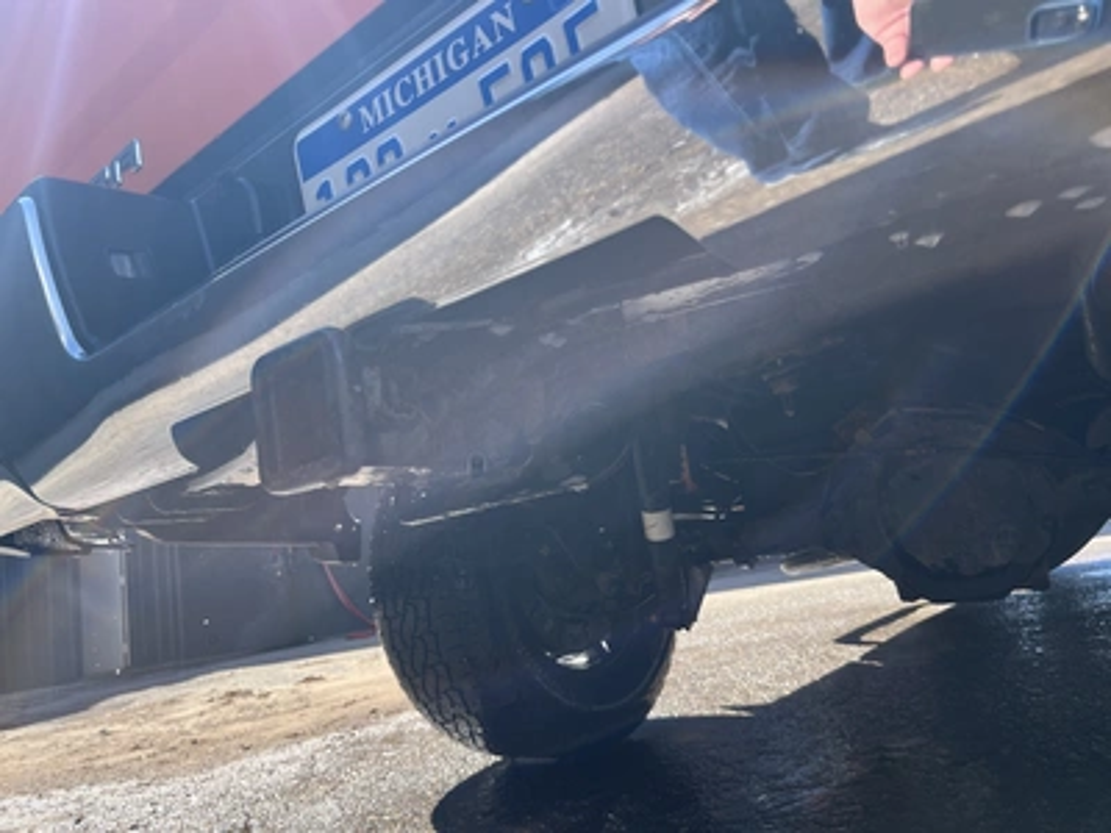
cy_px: 416
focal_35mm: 26
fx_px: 834
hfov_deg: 67.3
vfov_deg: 53.1
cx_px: 556
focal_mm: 5.1
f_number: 1.6
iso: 50
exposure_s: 1/935
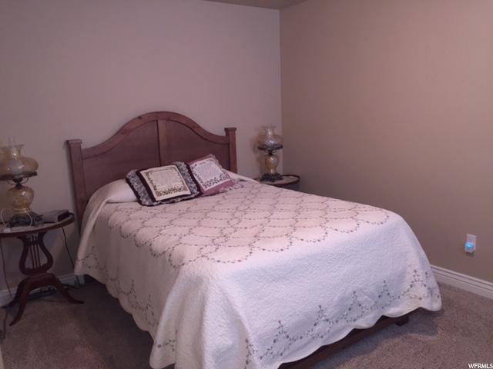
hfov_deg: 61.7
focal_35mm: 29
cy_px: 184
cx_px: 246
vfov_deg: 48.2
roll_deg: +2.3
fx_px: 413
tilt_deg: -11.5
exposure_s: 1/30
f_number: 2.2
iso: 125
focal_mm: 4.15
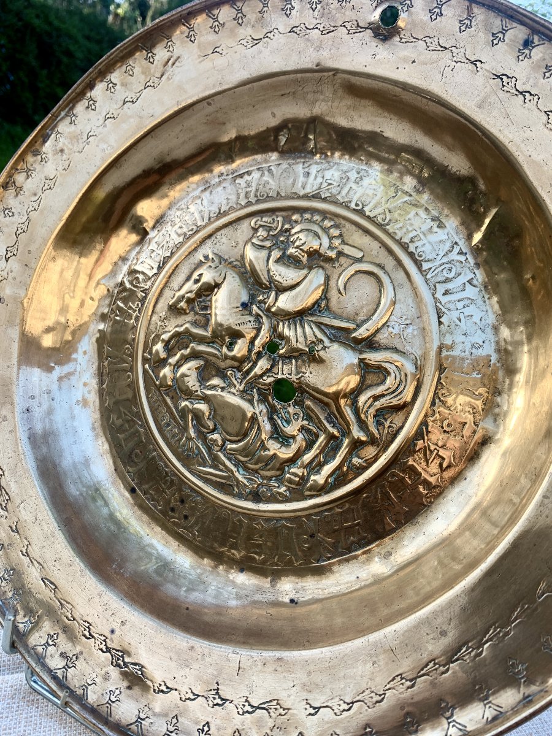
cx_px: 276
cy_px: 368
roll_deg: -7.3
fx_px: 553
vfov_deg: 67.3
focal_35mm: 26
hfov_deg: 53.1
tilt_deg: -20.6
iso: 25
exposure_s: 1/122
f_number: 1.8
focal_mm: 4.25
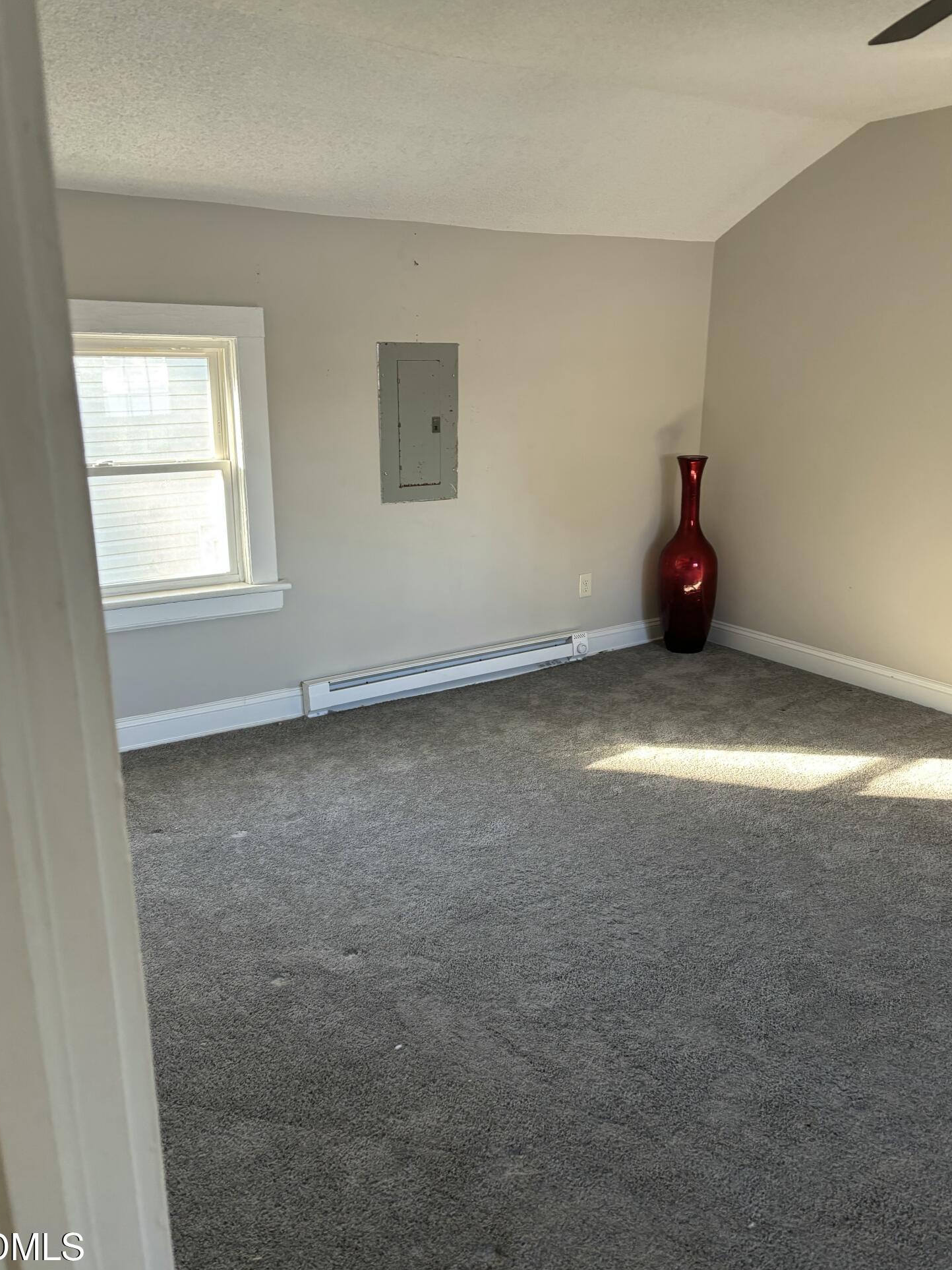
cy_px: 648
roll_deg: +2.0
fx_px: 990
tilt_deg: -14.3
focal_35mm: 27
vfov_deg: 65.3
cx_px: 474
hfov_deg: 51.3
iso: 160
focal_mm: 5.96
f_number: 1.6
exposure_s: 1/60
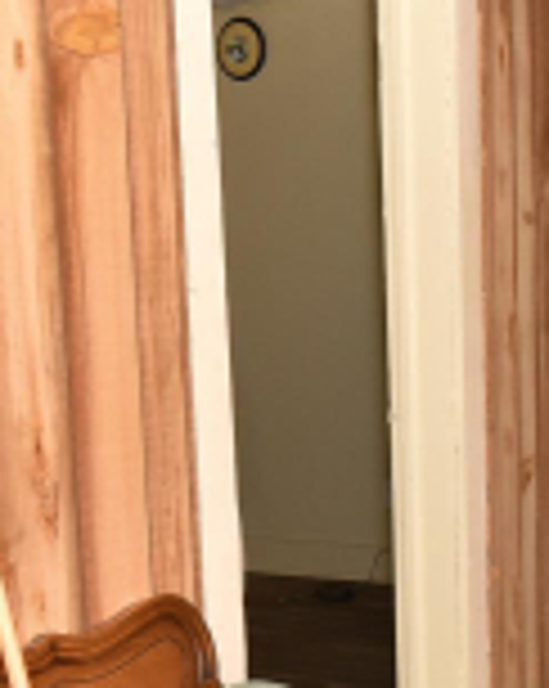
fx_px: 1404
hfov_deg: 22.1
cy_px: 544
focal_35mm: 69
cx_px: 346
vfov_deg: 27.0
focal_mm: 10
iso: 400
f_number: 8
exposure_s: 1/100
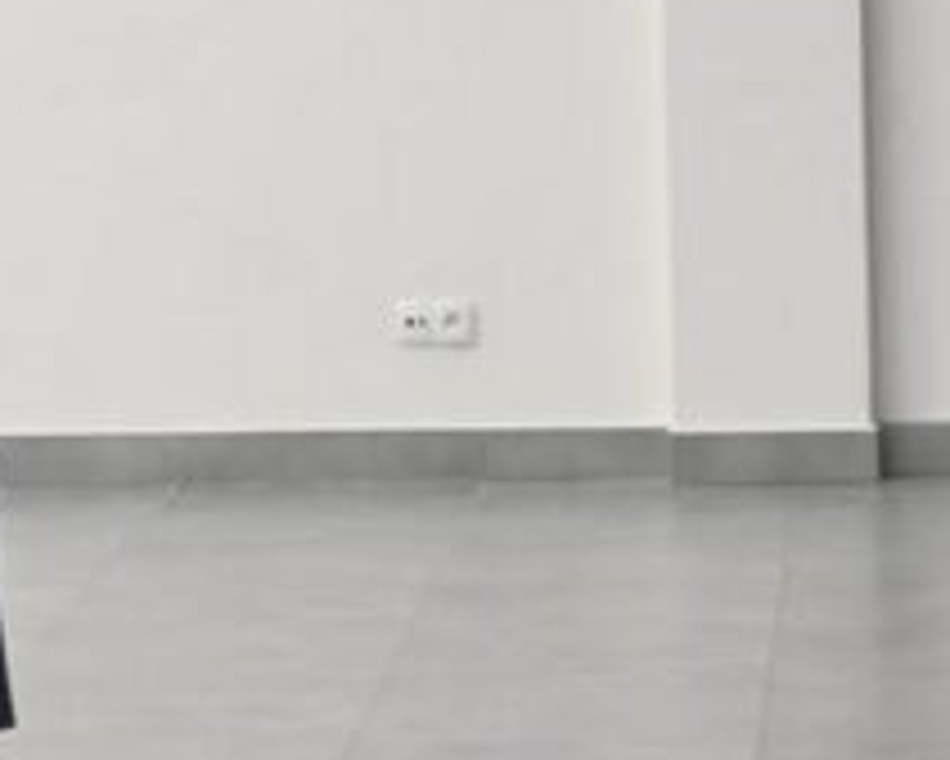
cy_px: -108
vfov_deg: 6.5
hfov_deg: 8.1
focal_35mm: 237
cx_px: 126
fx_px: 6667
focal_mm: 52
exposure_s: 1/125
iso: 2200
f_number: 5.6
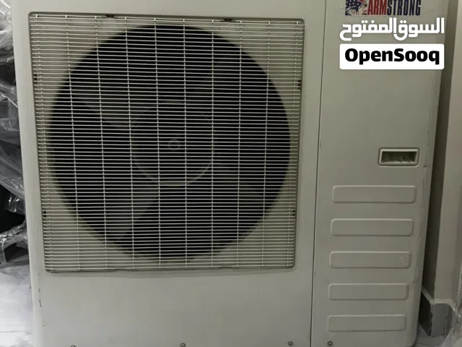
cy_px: 174
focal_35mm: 24
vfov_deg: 56.8
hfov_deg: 71.6
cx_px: 231
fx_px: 320
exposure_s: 1/50
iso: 400
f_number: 1.78
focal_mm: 6.86
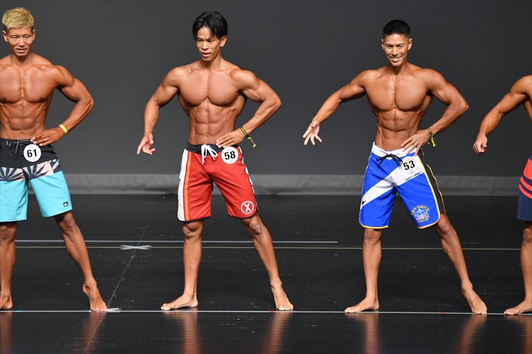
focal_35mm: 315
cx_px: 266
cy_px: 177
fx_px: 4653
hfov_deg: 6.5
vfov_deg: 4.4
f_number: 5.6
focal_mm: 210
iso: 2500
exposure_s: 1/400
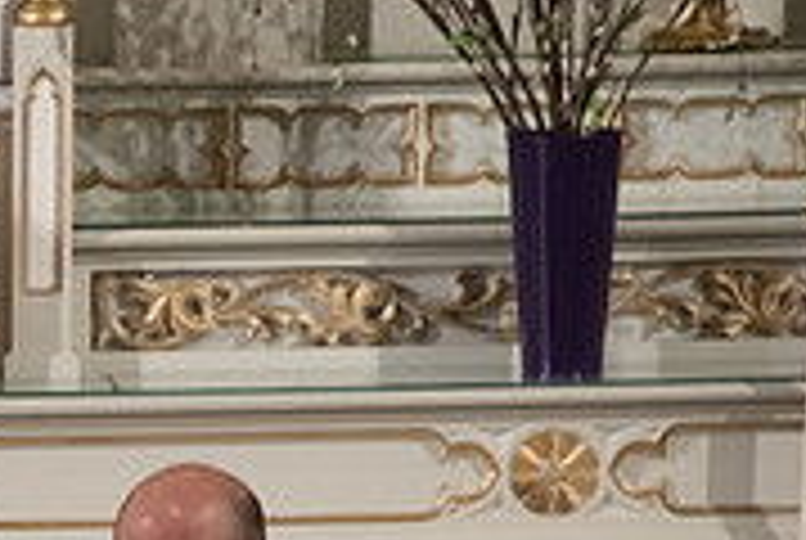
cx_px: -455
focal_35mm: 971
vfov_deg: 1.4
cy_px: 853
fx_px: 21775
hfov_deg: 2.1
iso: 4000
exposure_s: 1/100
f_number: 10
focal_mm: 300
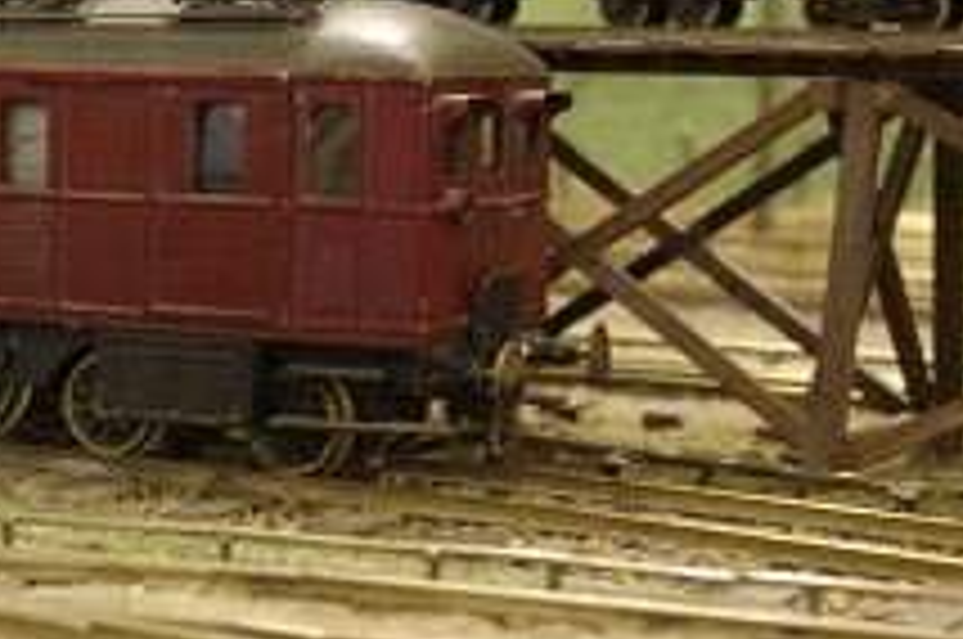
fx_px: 2591
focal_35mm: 97
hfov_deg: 20.7
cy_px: 173
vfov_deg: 14.0
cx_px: 144
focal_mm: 35
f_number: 5.6
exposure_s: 1/4
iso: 1600
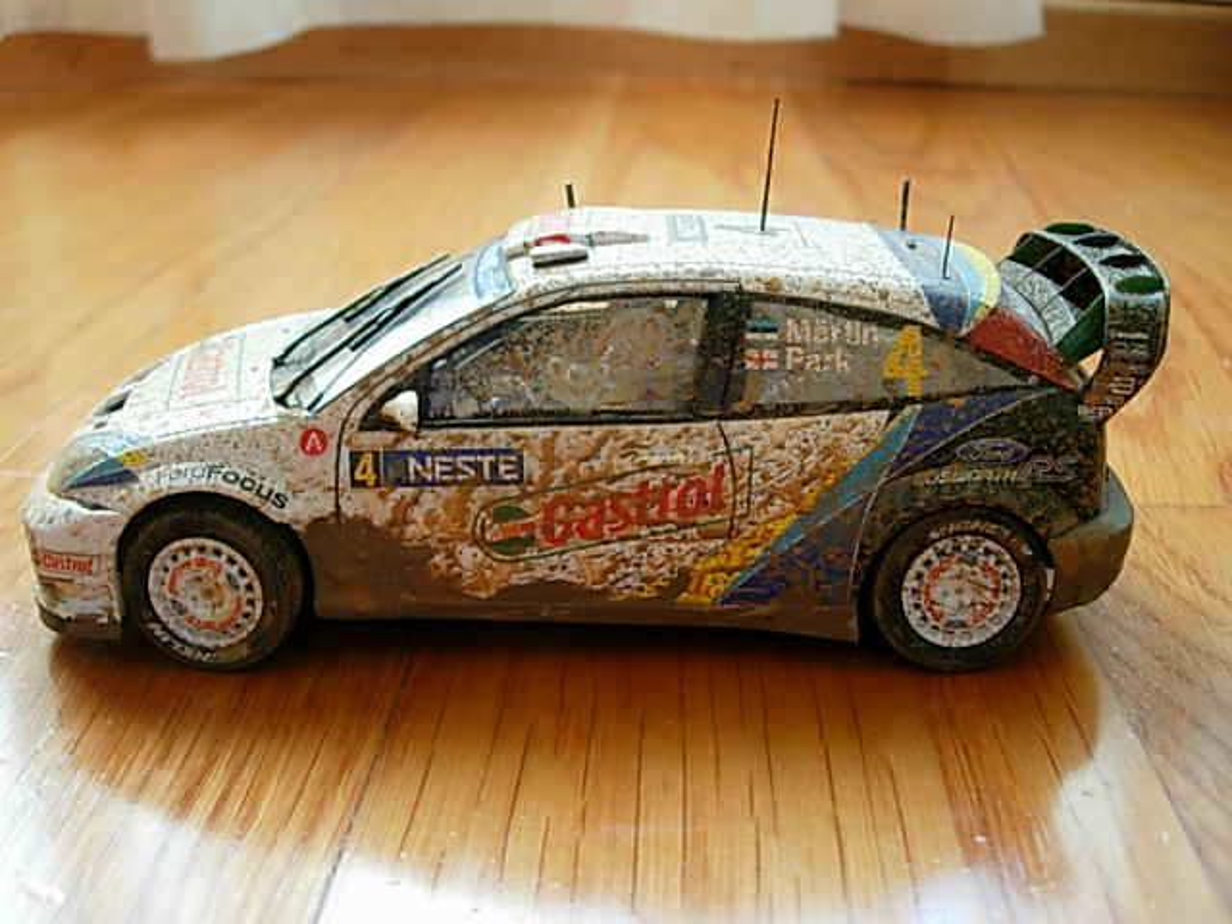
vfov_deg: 37.7
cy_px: 462
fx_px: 1352
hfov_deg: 49.0
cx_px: 616
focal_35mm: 38
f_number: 2.8
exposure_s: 1/32
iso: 109
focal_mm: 7.8
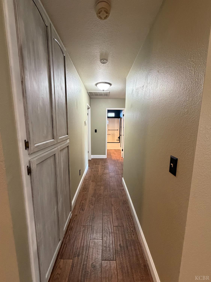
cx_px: 106
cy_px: 141
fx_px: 114
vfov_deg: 102.0
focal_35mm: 14
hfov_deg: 85.7
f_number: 2.2
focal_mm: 2.22
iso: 500
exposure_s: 1/60
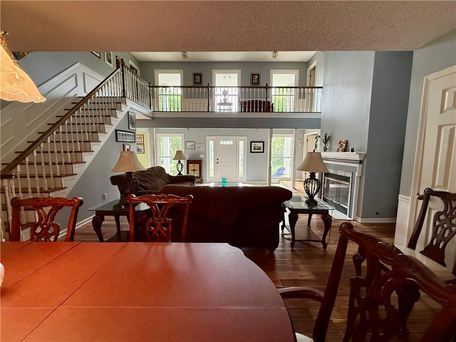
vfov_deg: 85.7
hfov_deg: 102.1
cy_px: 171
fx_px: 184
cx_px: 228
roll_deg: -0.7
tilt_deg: -6.5
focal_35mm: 14
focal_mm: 2.22
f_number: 2.2
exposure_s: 1/120
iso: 320
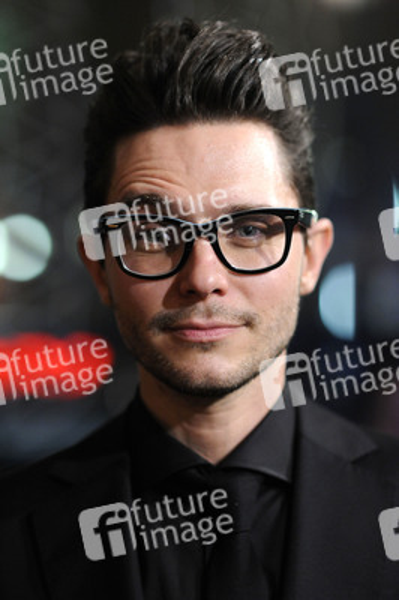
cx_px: 200
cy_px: 300
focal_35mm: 105
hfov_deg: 13.0
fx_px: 1749
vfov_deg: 19.5
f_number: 2.2
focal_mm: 105
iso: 3200
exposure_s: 1/250
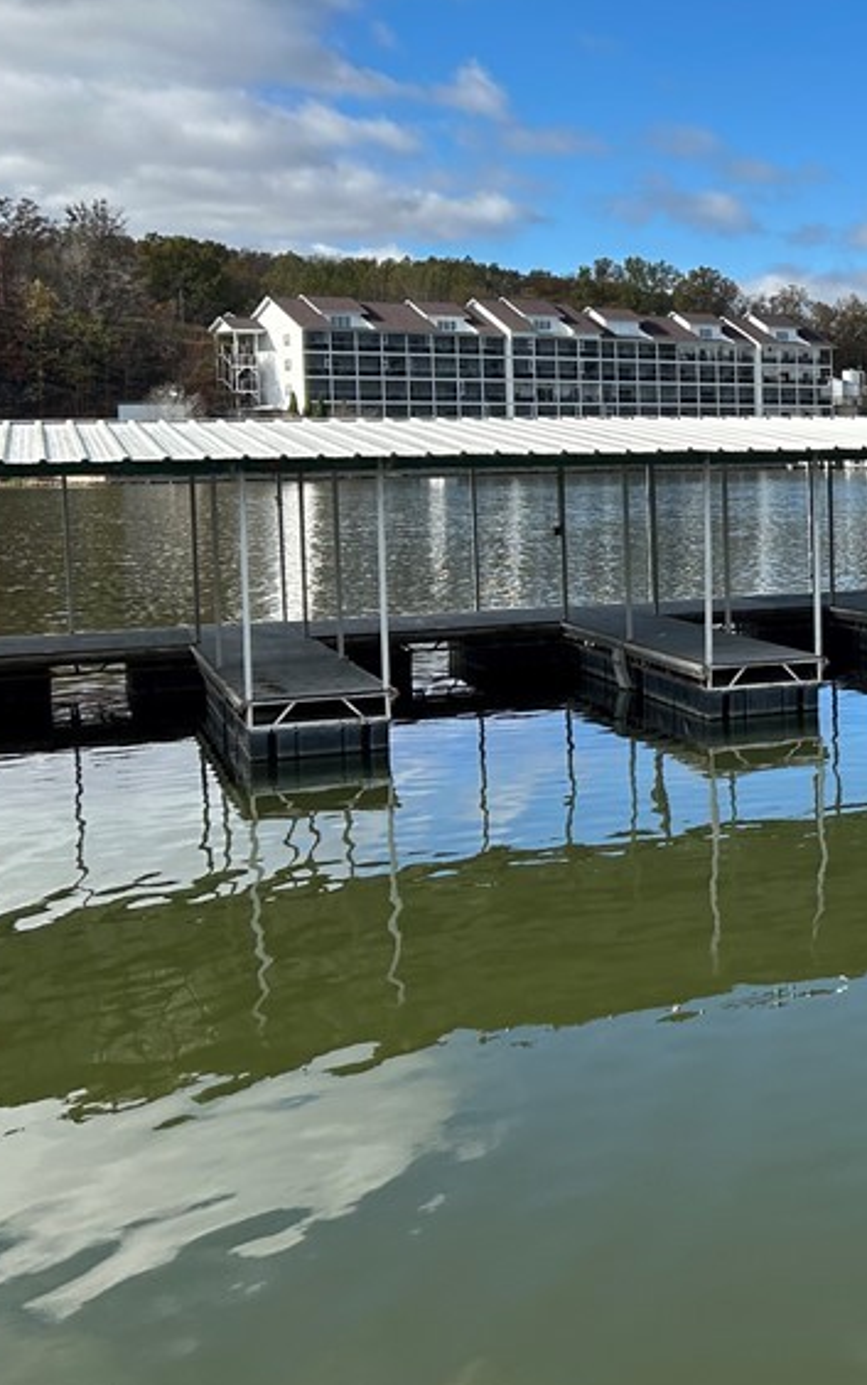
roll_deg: +0.2
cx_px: 1145
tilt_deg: -3.0
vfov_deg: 40.1
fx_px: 1888
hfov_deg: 22.9
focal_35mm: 50
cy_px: 538
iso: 50
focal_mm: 5.7
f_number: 1.5
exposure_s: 1/3704
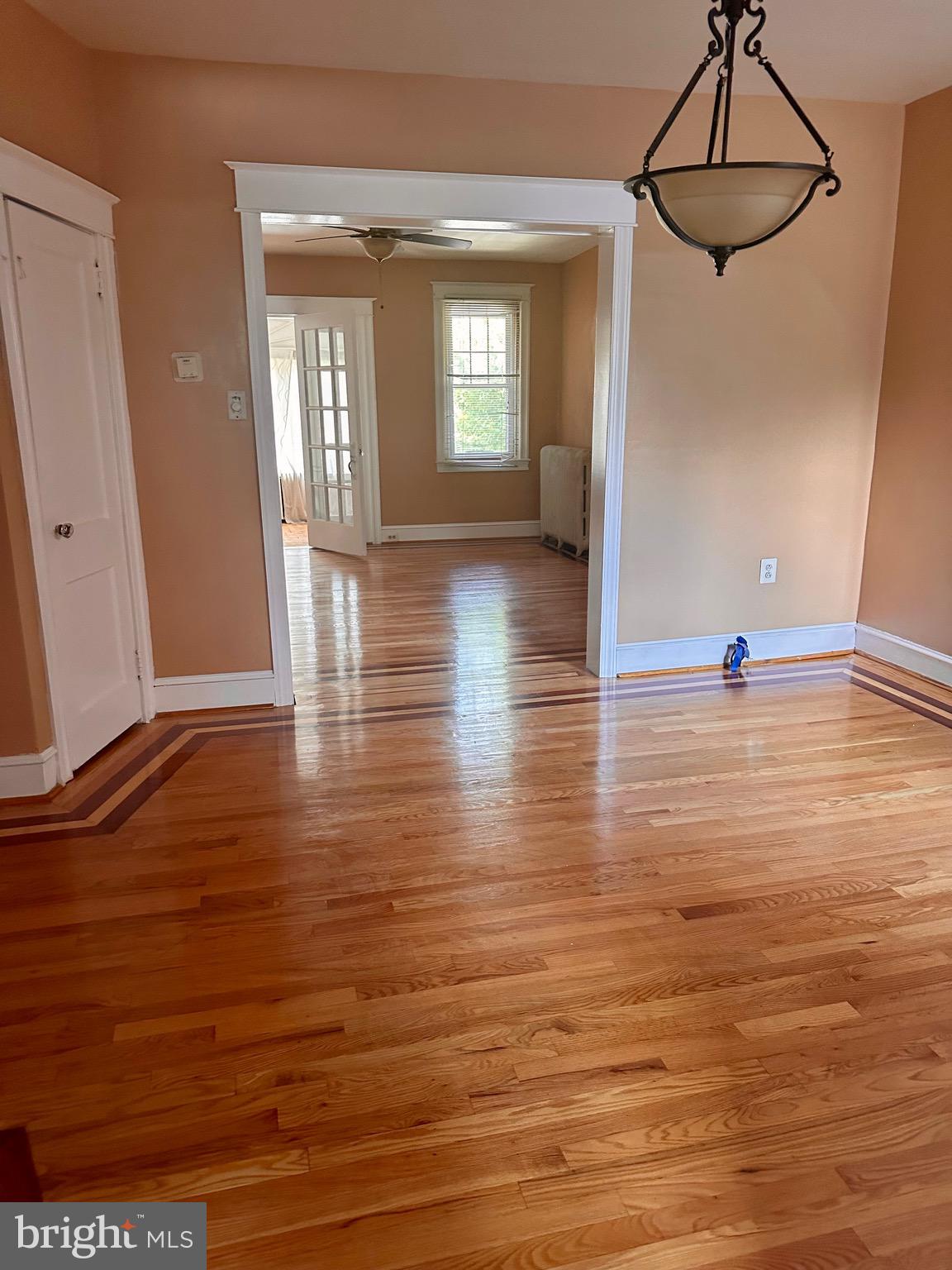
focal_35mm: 24
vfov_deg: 71.6
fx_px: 880
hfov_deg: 56.8
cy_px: 635
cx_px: 476
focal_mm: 6.86
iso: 500
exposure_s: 1/60
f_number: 1.78
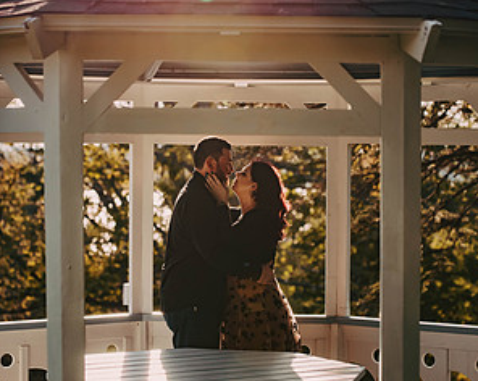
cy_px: 194
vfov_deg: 15.4
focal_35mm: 100
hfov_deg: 19.2
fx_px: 1413
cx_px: 239
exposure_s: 1/2500
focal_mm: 70
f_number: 2.8
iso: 400
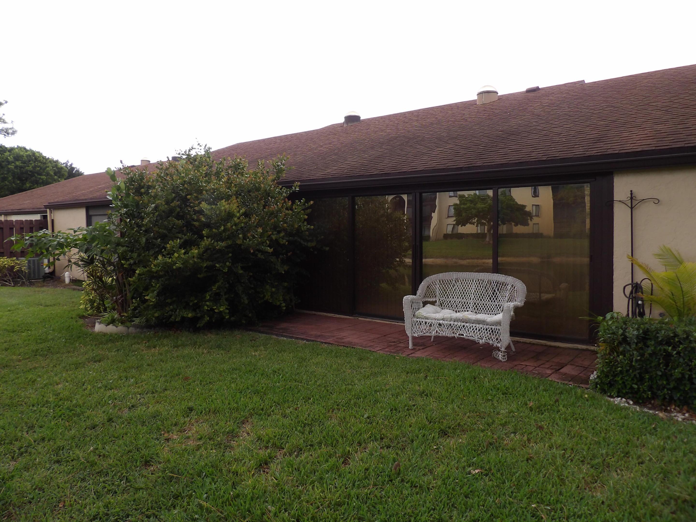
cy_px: 261
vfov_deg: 56.8
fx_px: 483
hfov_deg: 71.6
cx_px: 348
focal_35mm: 24
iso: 100
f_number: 3.2
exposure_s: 1/356
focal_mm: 4.3
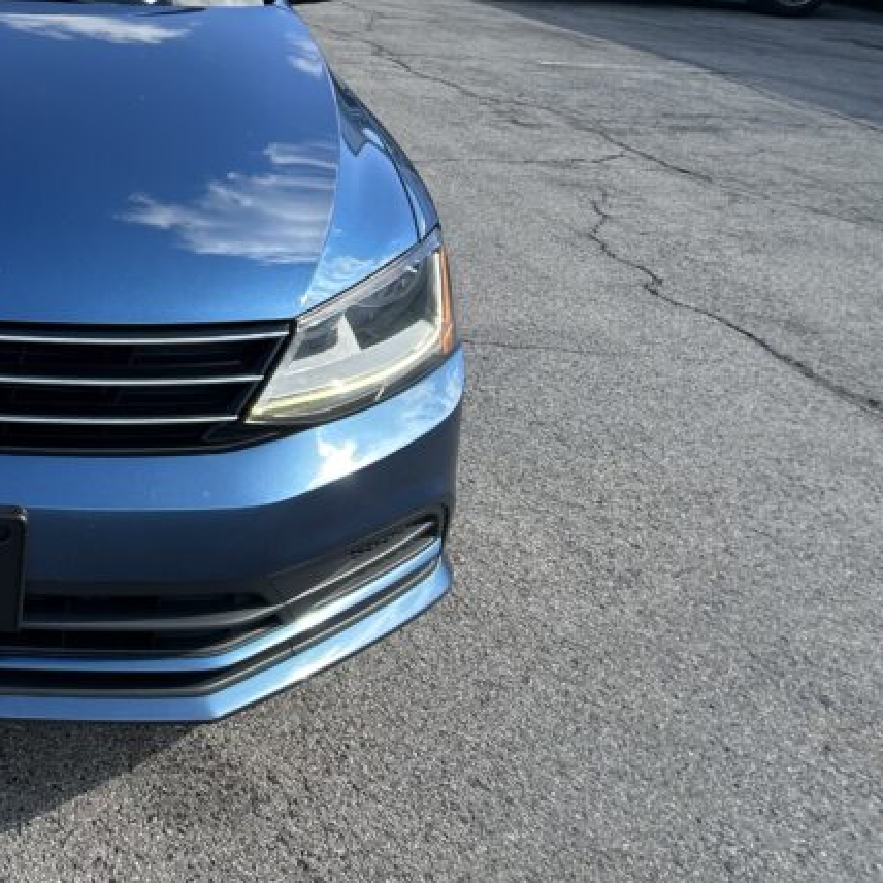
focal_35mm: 55
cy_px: 192
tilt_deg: -17.9
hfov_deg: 27.6
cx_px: -153
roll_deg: -3.9
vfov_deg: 30.4
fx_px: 1587
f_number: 1.5
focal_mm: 5.7
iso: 50
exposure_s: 1/1431
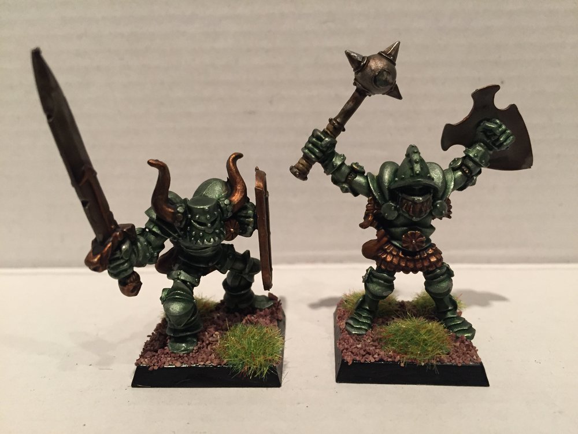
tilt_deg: -14.6
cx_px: 289
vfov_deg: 48.2
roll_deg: +0.2
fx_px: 484
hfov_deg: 61.7
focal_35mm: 29
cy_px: 217
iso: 200
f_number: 2.2
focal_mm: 4.15
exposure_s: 1/33
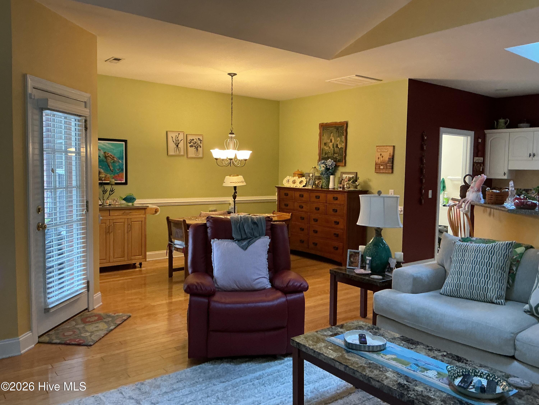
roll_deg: -0.8
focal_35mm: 29
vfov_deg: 48.2
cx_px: 270
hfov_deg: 61.7
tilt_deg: -2.8
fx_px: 452
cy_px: 202
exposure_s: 1/60
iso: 200
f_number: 1.8
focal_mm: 3
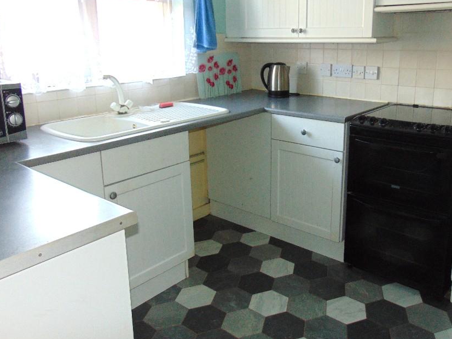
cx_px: 251
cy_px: 136
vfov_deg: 45.2
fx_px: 405
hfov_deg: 58.2
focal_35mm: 31
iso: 200
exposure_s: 1/30
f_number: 3
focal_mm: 4.5
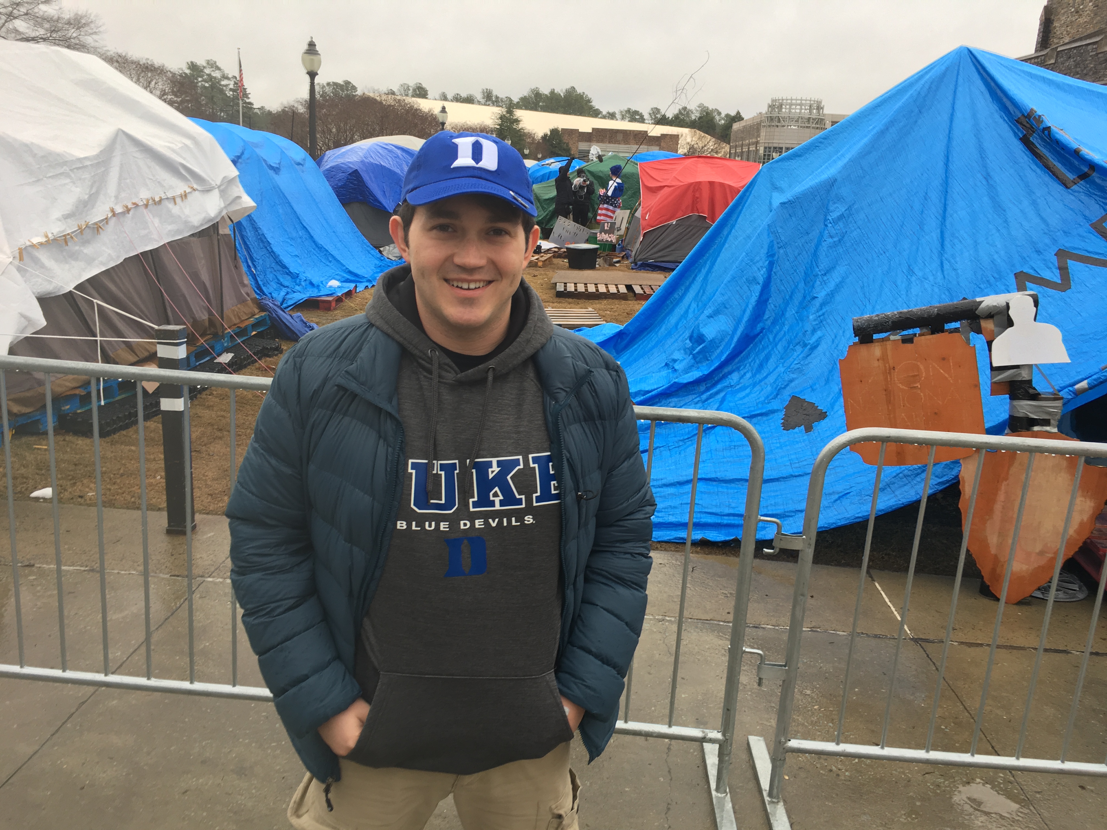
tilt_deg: -14.1
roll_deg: -1.9
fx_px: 927
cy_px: 415
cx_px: 554
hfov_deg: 61.7
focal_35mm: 29
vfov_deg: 48.2
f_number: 2.2
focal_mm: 4.15
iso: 25
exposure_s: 1/60
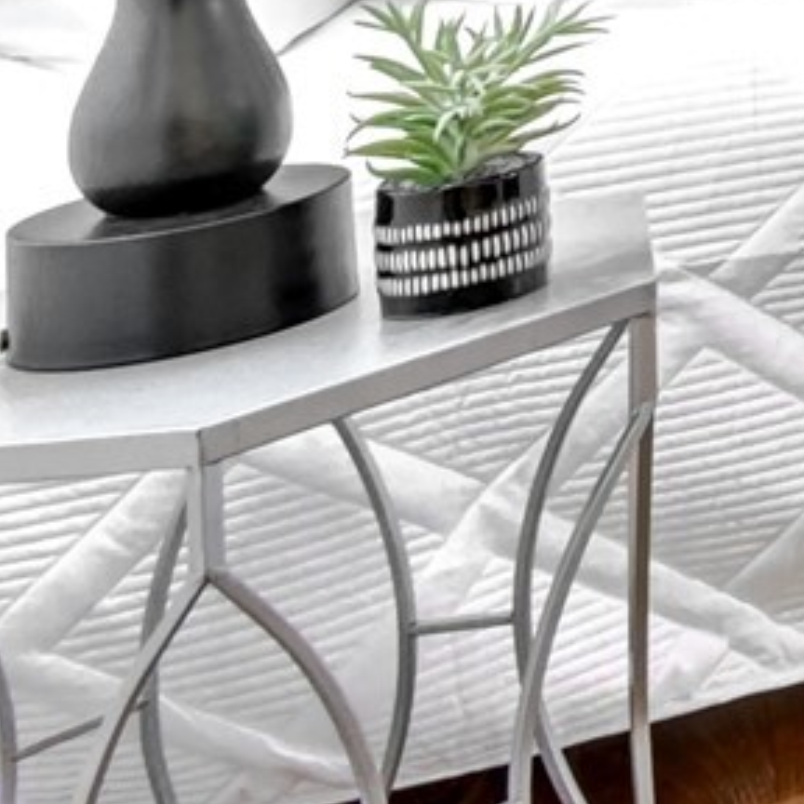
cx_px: 2341
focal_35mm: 75
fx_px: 1971
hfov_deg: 12.0
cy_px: -426
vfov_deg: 19.8
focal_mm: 10
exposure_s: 1/6
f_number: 11
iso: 3200
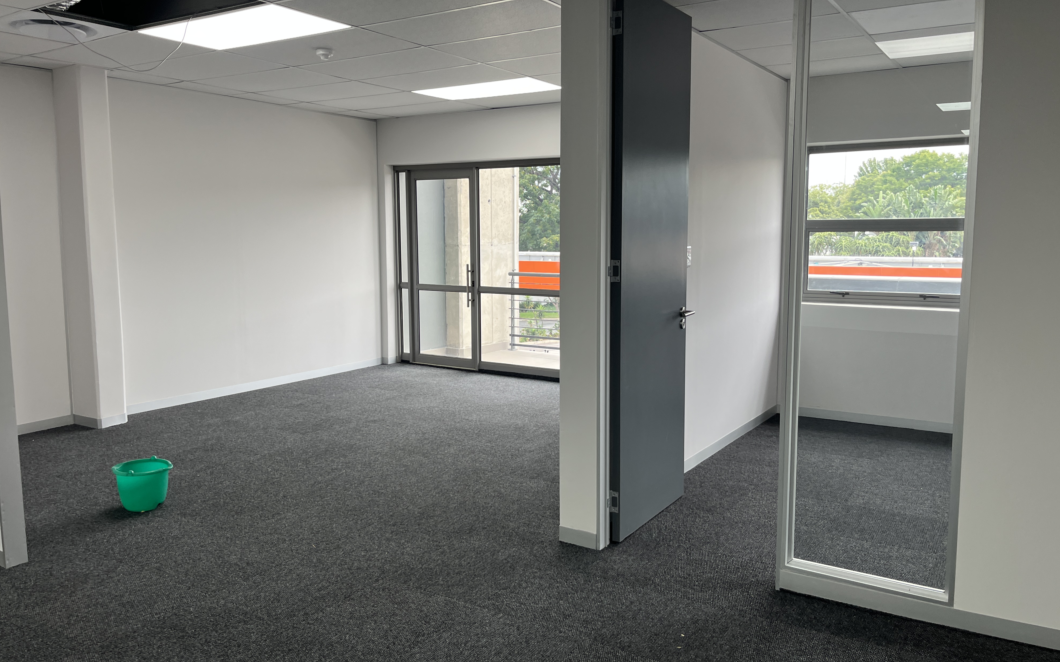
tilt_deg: -6.2
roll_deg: -2.4
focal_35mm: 28
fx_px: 809
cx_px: 531
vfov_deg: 44.5
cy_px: 316
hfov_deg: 66.5
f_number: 1.6
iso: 50
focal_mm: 5.1
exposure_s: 1/121
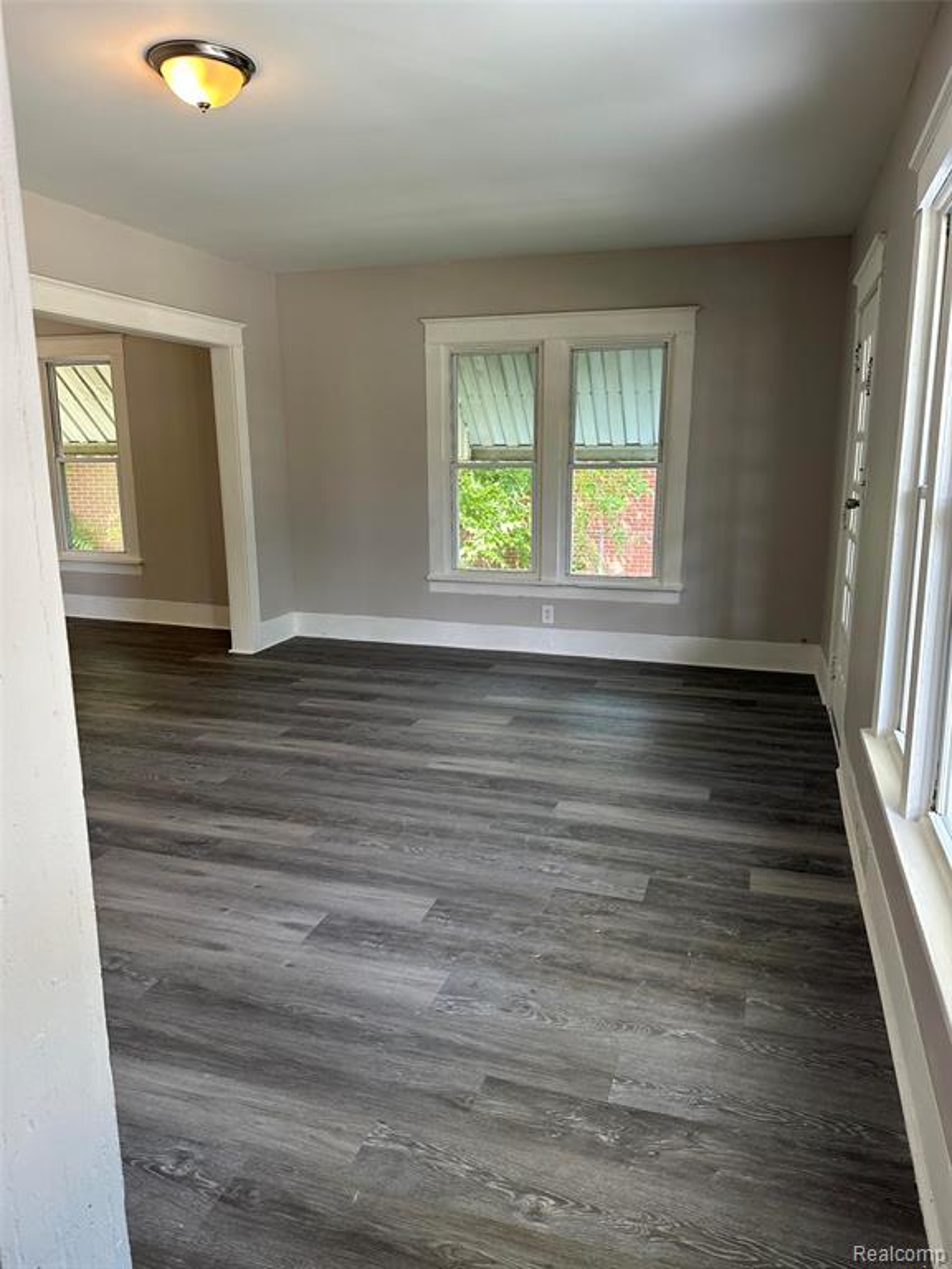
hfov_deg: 56.8
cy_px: 634
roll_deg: -0.5
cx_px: 476
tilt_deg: -11.8
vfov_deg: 71.6
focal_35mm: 24
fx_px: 880
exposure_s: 1/120
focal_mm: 6.86
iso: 100
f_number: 1.78
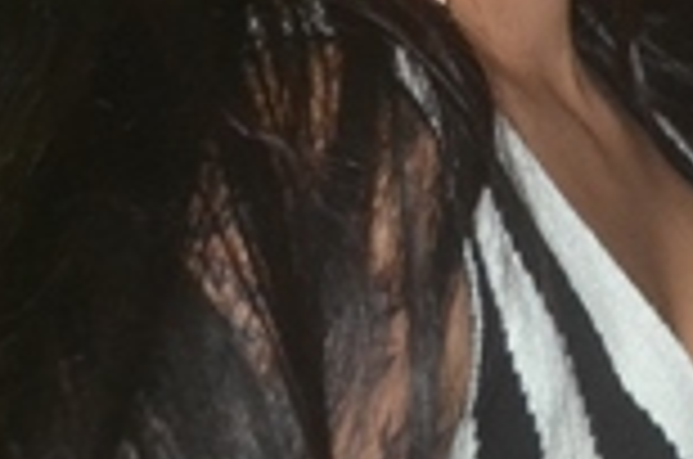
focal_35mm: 175
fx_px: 3362
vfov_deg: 7.8
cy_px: 20
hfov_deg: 11.2
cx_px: 1102
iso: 2800
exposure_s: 1/60
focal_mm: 28
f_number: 4.5
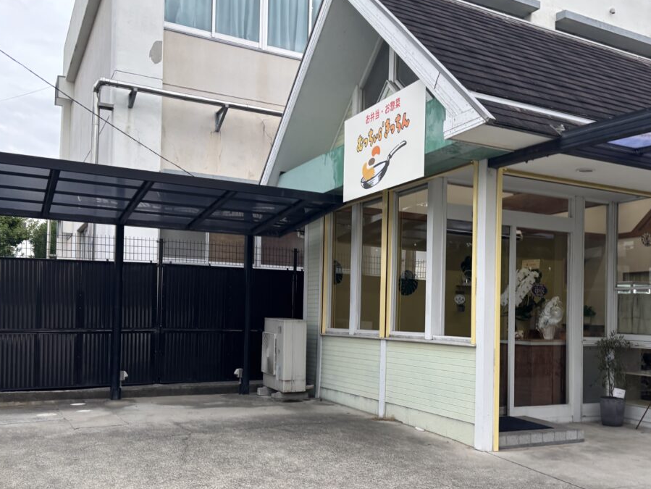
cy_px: 305
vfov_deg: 38.5
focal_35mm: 37
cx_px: 453
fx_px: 696
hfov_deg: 48.9
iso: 50
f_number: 1.6
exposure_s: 1/284
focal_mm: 5.96
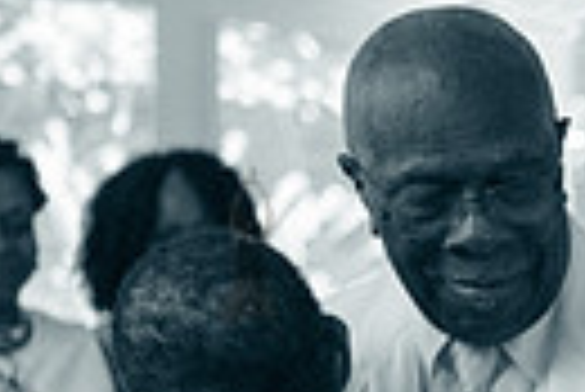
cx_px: 828
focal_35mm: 156
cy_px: 462
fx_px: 2538
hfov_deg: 12.6
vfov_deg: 8.7
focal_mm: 35
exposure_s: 1/100
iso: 4000
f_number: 2
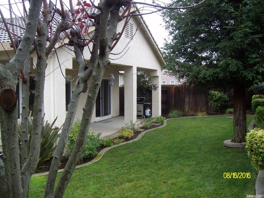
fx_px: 267
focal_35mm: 35
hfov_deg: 52.6
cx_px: 132
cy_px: 99
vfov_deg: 40.7
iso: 80
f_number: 2.8
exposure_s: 1/74.8
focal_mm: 5.8
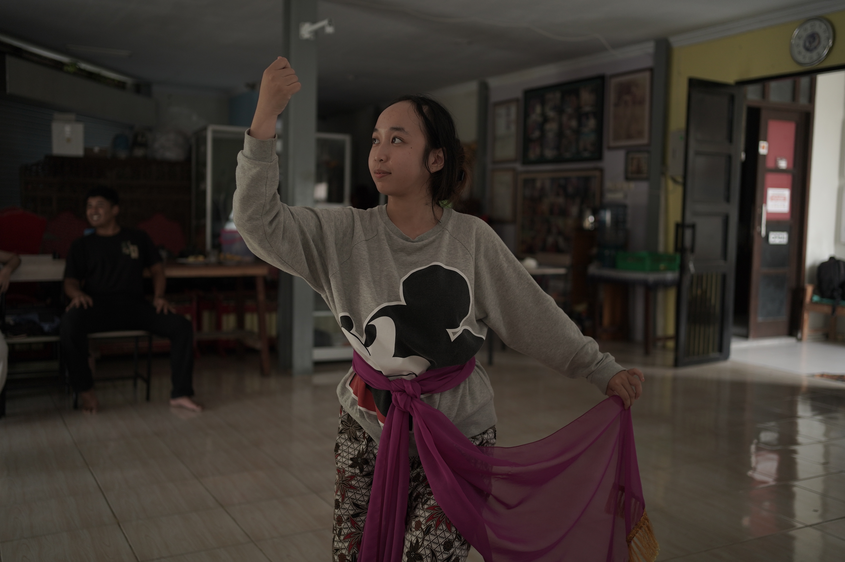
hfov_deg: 54.5
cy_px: 281
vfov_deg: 37.8
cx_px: 422
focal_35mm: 35
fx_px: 821
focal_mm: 35
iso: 500
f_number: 2.2
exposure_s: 1/200
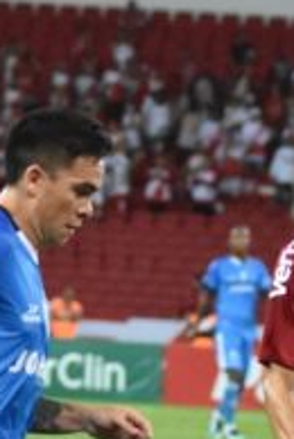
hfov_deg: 2.1
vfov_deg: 3.2
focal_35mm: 648
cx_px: 206
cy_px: 432
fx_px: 7909
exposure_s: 1/1250
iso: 4000
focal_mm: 112
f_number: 4
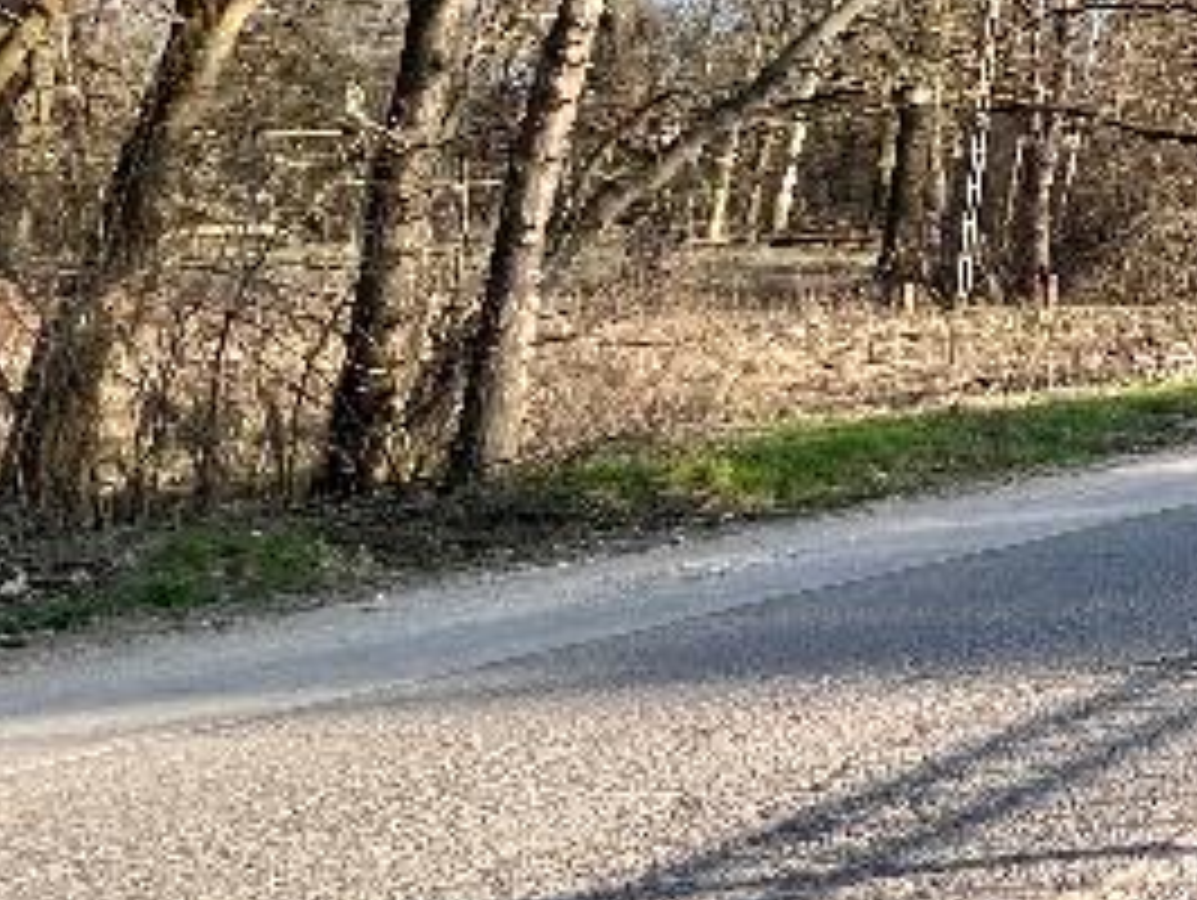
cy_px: -40
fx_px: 1731
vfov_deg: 27.2
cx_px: 2277
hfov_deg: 20.8
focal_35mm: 50
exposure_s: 1/861
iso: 32
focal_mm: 1.57
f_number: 1.8
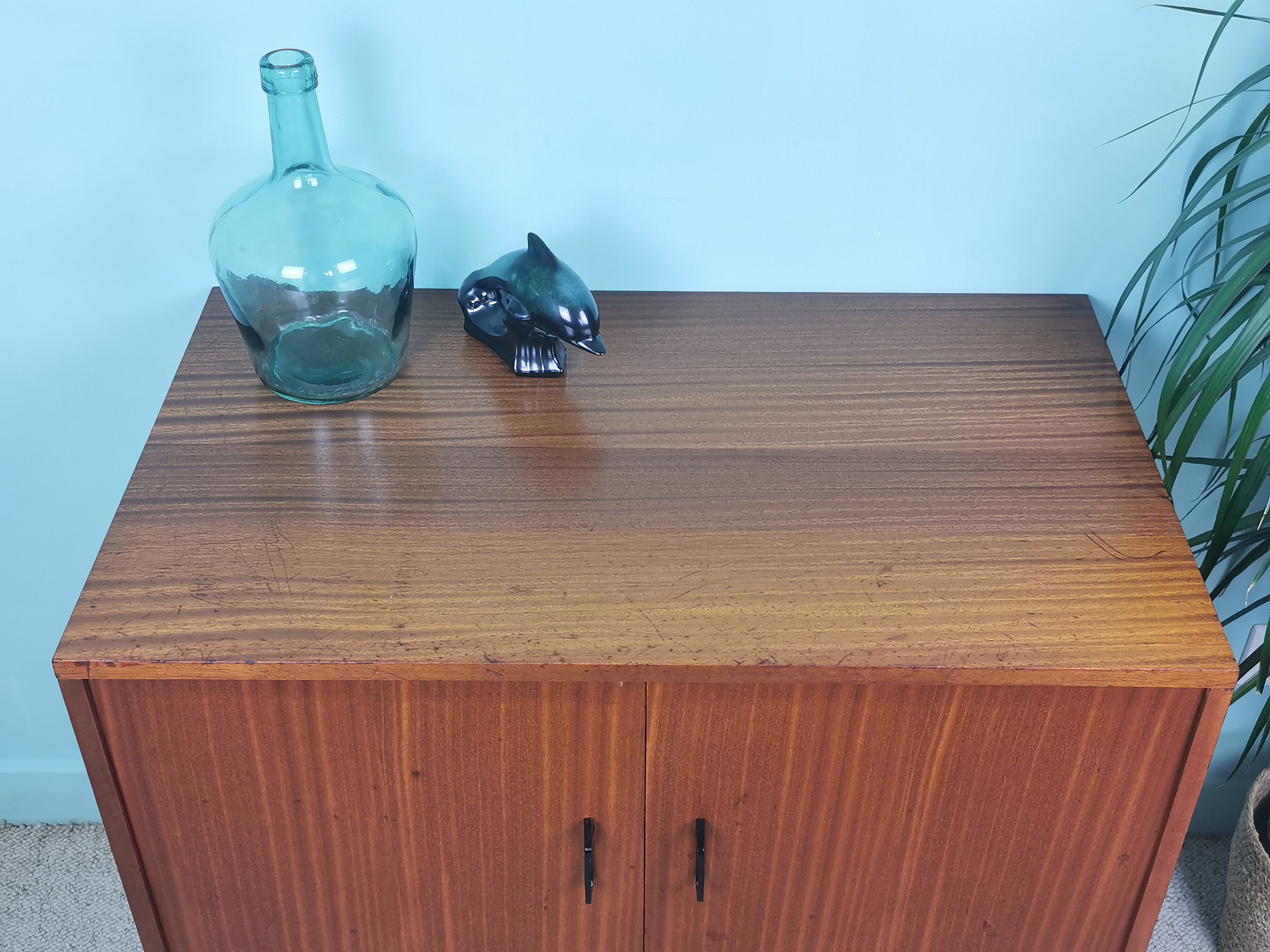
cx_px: 635
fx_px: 1541
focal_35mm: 42
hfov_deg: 44.8
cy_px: 476
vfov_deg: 34.3
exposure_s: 1/100
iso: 125
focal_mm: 5.58
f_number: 1.8
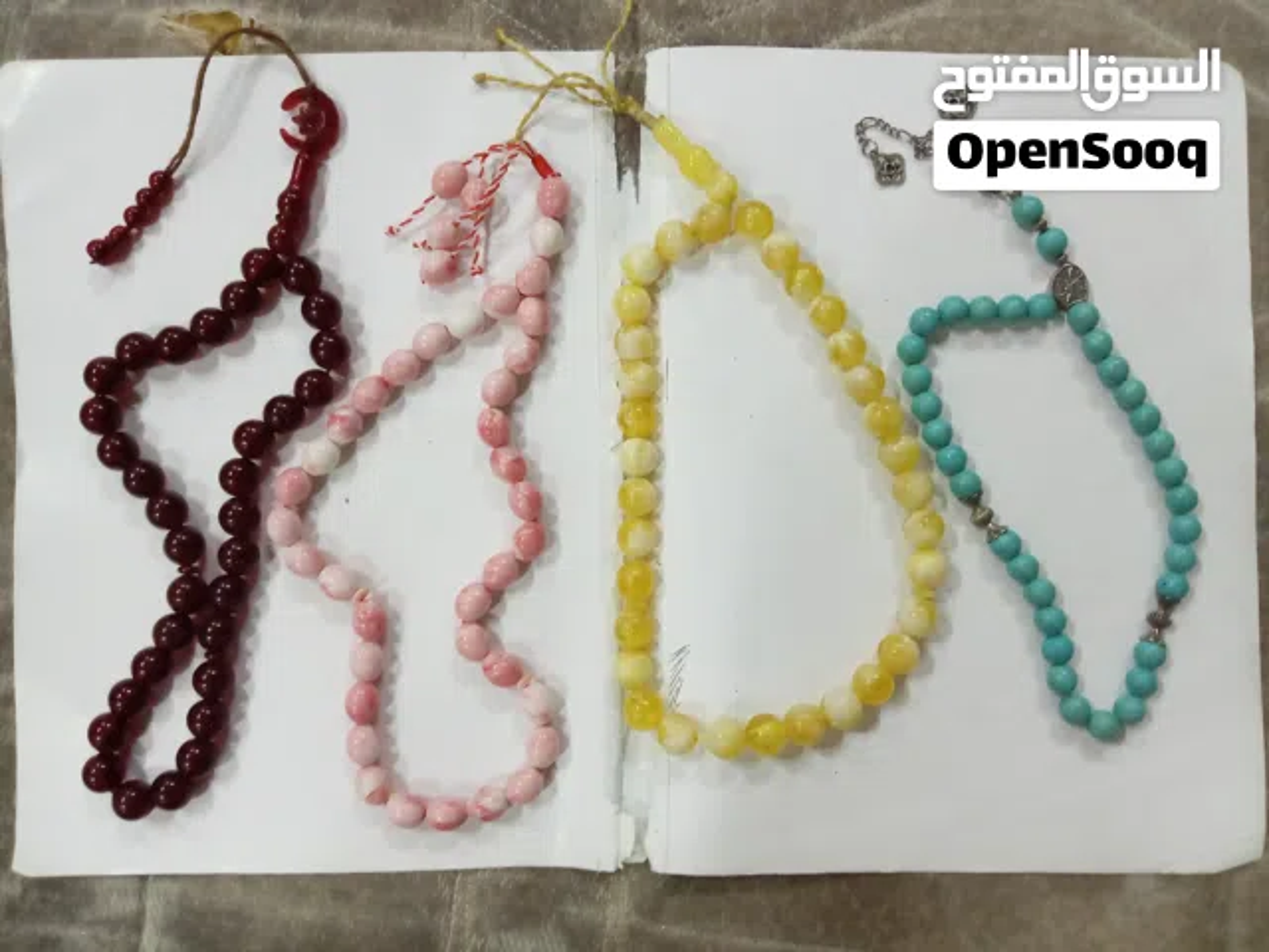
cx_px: 634
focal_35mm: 27
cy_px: 476
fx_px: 990
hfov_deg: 65.3
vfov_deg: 51.4
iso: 1259
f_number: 1.8
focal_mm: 4.05
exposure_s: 1/33.3
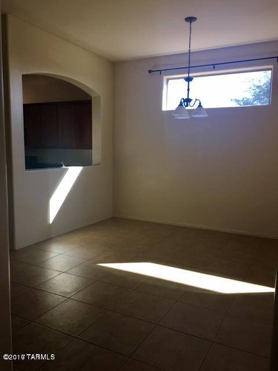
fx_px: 311
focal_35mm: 29
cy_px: 186
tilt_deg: -5.3
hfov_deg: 48.2
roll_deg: -0.4
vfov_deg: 61.7
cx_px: 139
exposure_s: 1/120
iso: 32
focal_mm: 4.15
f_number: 2.2
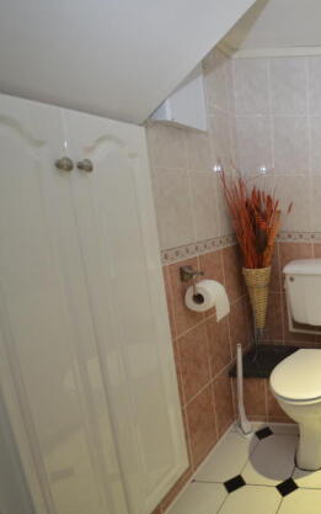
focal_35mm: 24
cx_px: 384
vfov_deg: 74.8
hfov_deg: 38.2
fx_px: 336
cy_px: 258
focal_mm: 10
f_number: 4
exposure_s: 1/60
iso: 800
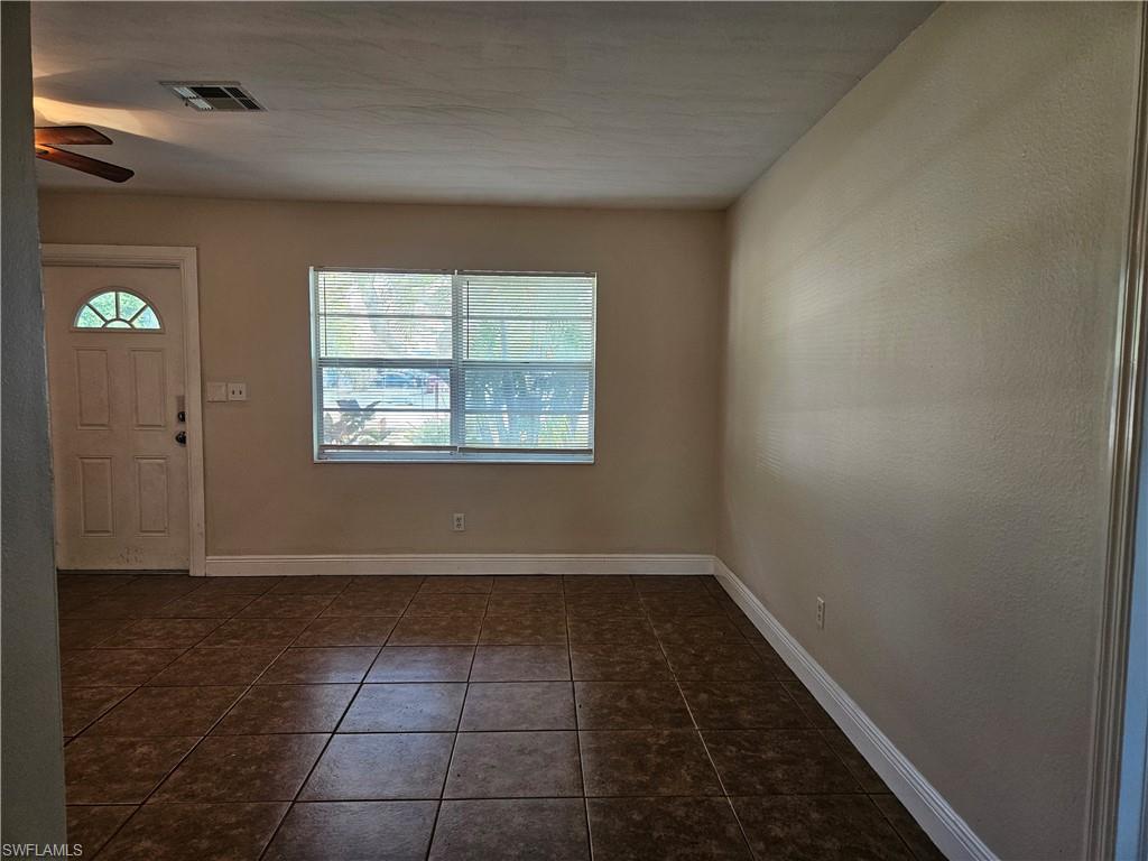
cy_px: 430
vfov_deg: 58.9
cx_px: 574
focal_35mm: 23
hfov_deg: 73.9
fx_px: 763
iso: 320
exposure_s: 1/120
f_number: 1.8
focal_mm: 5.4
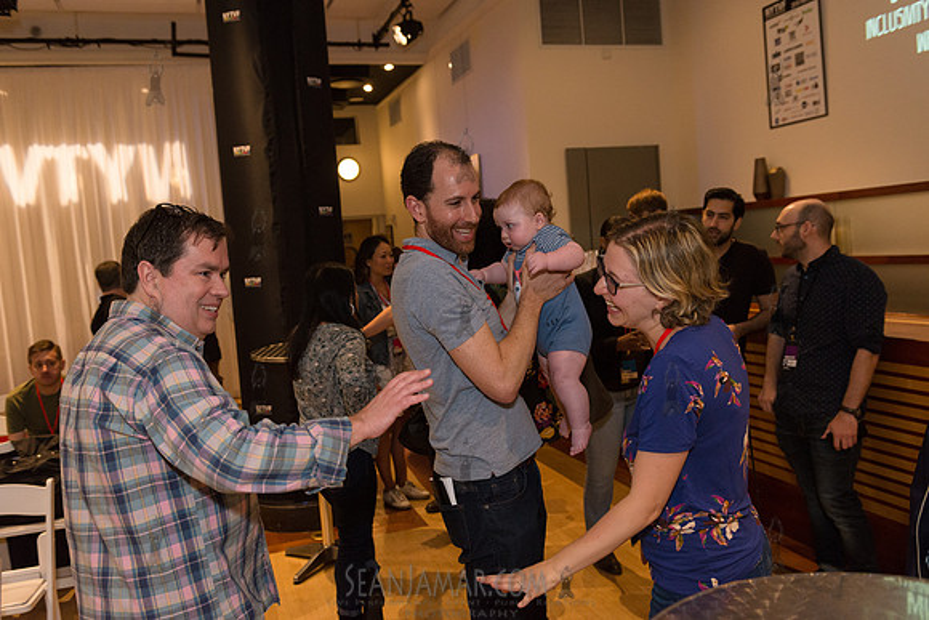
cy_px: 310
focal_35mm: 32
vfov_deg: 41.1
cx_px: 464
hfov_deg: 58.7
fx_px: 826
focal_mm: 32
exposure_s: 1/500
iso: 2500
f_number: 4
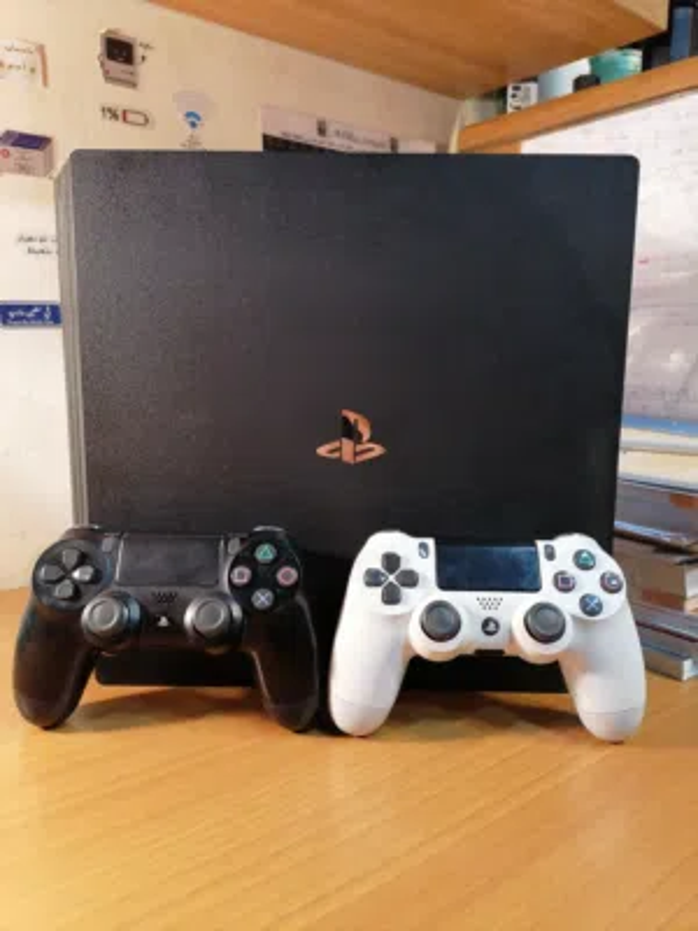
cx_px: 349
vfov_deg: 65.3
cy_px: 466
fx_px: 726
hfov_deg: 51.4
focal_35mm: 27
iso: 250
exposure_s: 1/33.3
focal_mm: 5.3
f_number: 1.8
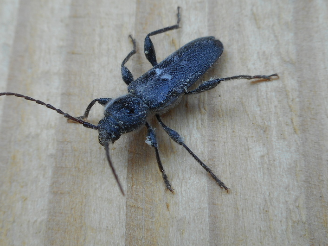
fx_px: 389
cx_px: 143
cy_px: 103
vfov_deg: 35.1
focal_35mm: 41
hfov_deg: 45.6
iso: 80
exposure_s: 1/125
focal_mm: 6
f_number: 4.2
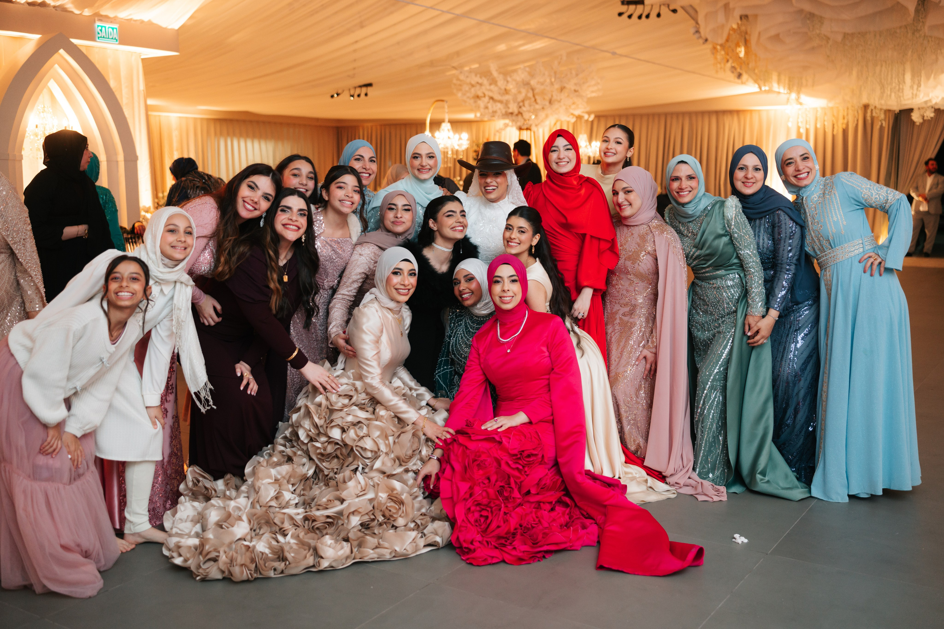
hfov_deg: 53.5
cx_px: 472
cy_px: 314
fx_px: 937
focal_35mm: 36
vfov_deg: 37.1
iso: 500
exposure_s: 1/100
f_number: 2
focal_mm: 35
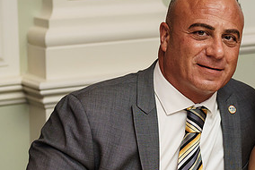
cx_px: 232
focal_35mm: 153
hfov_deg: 13.3
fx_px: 1085
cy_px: 103
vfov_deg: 9.0
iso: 500
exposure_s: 1/250
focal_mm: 50
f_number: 2.5
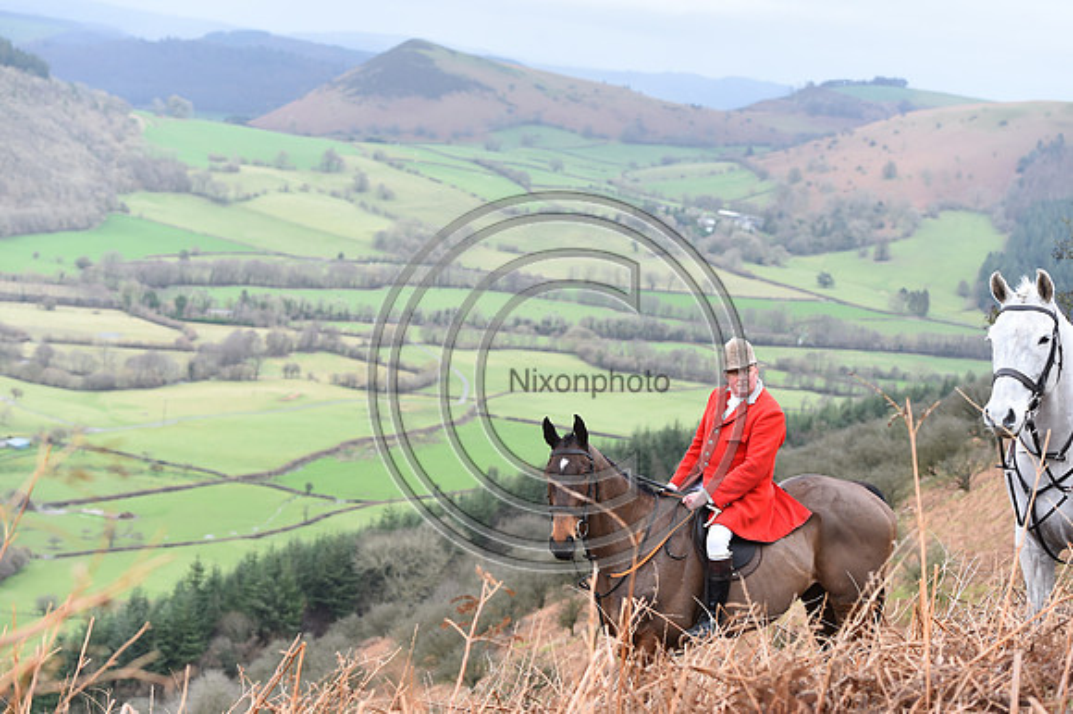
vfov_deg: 19.4
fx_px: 2085
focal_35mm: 70
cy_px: 357
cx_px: 536
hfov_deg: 28.9
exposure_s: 1/800
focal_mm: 70
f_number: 4.5
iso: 640
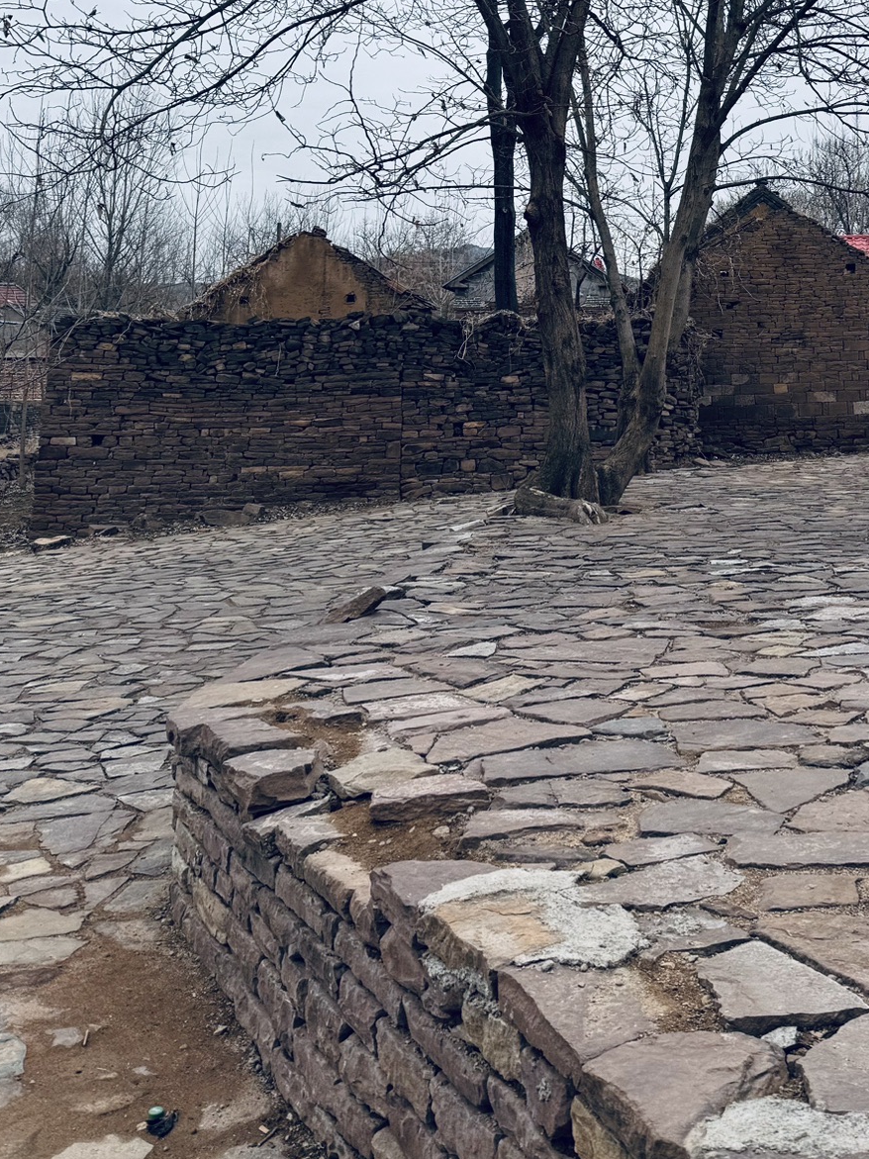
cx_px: 714
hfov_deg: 33.9
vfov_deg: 43.1
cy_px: 189
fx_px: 1373
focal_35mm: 41
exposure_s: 1/1767
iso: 80
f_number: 1.78
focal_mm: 6.86
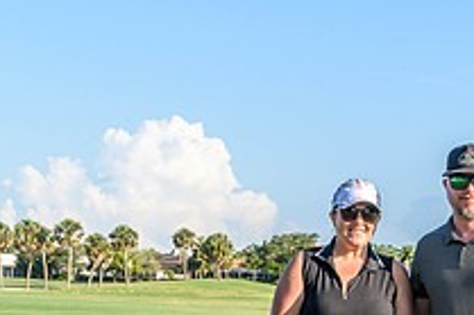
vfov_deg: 13.2
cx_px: 501
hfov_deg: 19.7
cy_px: 393
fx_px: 1316
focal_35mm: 100
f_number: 9
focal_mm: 24
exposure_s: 1/320
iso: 200
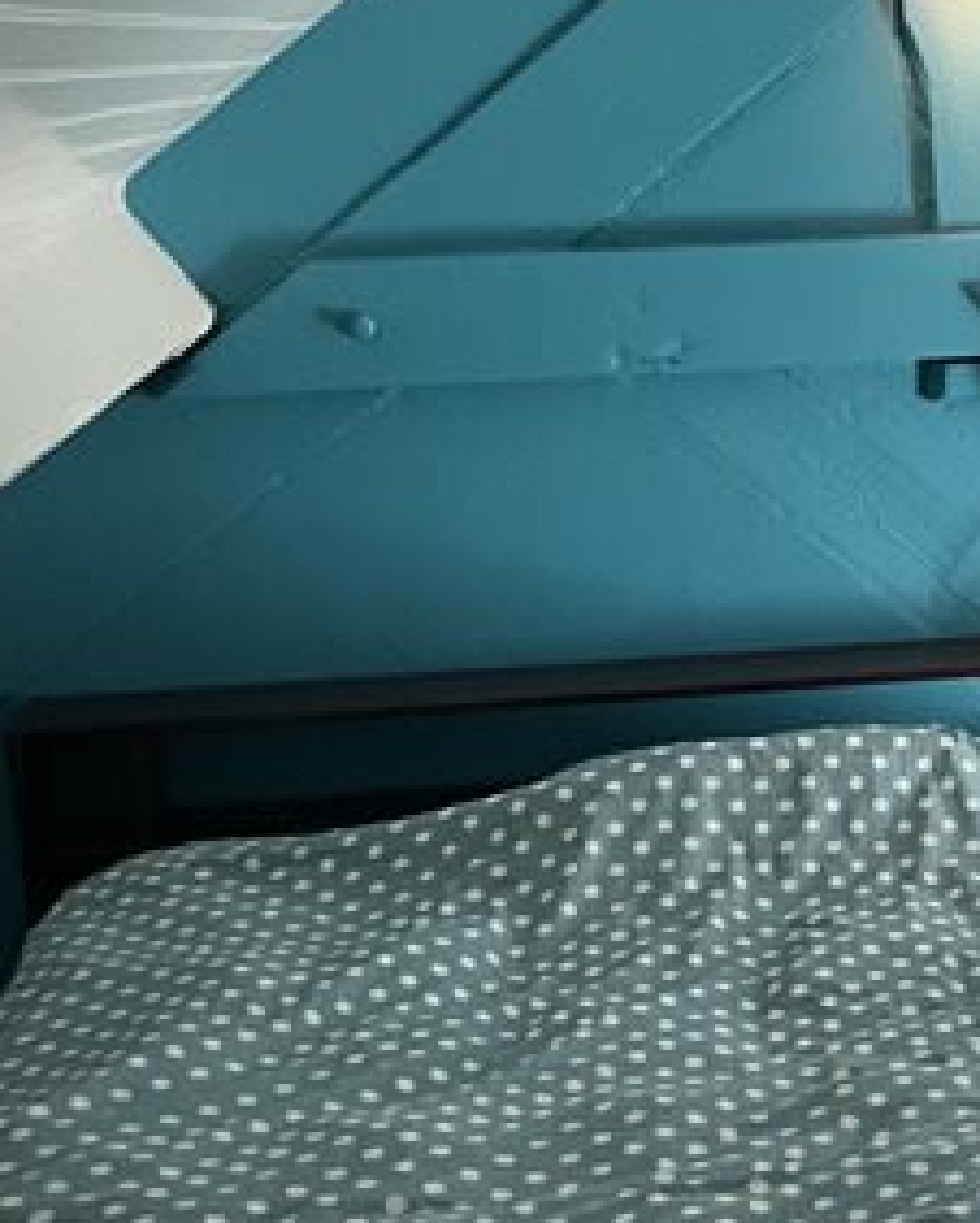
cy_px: 755
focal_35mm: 72
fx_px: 2608
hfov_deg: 20.1
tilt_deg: -15.0
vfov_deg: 26.3
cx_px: 1132
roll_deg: +1.8
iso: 200
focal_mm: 5.1
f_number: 1.6
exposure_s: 1/50
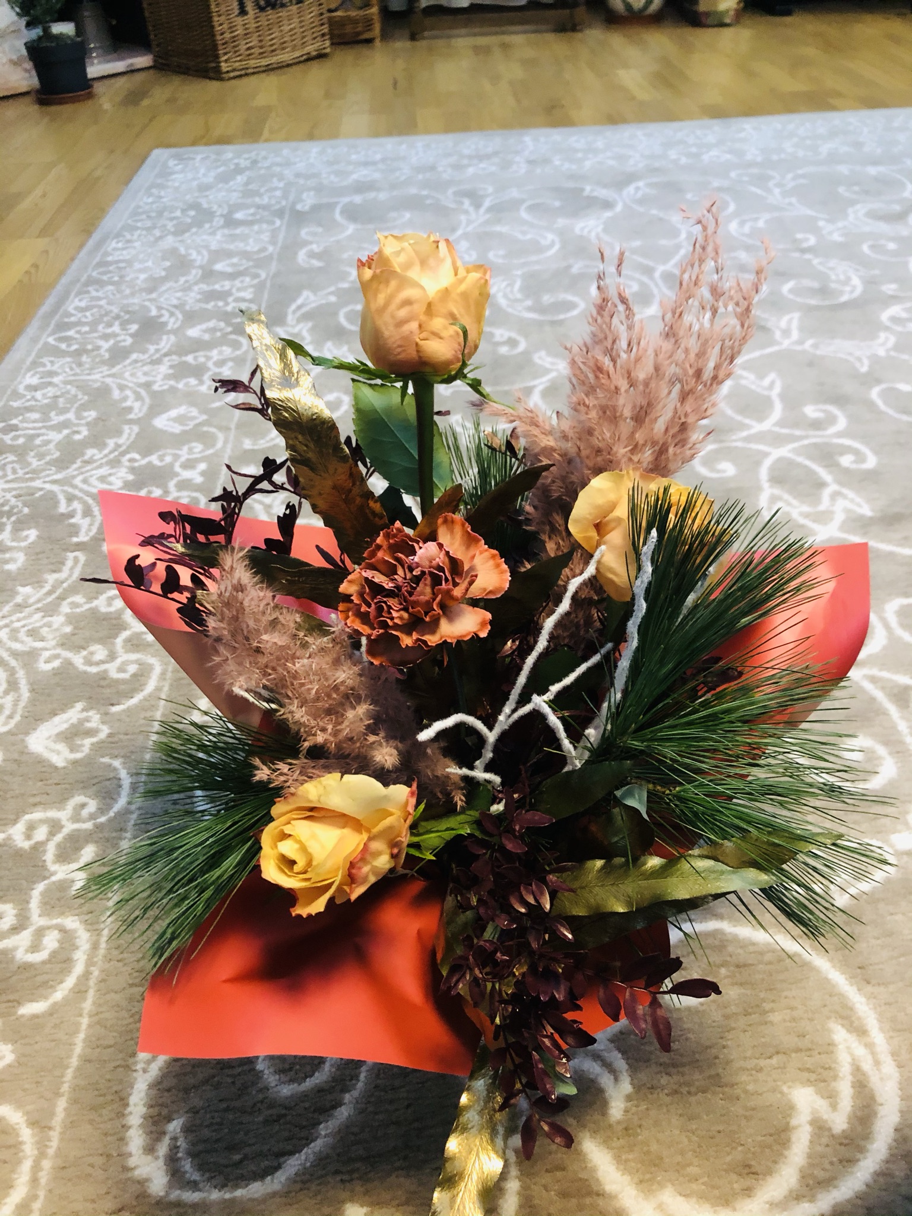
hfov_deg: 49.7
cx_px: 456
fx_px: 984
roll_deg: +2.2
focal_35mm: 28
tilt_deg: -37.2
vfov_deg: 63.4
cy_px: 608
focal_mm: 3.99
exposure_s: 1/14
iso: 100
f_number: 1.8
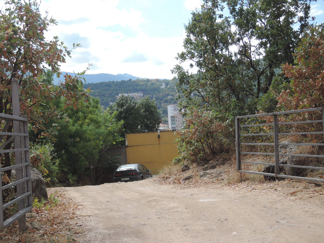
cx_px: 162
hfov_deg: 38.2
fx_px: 468
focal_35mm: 50
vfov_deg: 29.1
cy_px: 122
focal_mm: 10.7
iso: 80
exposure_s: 1/500
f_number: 4
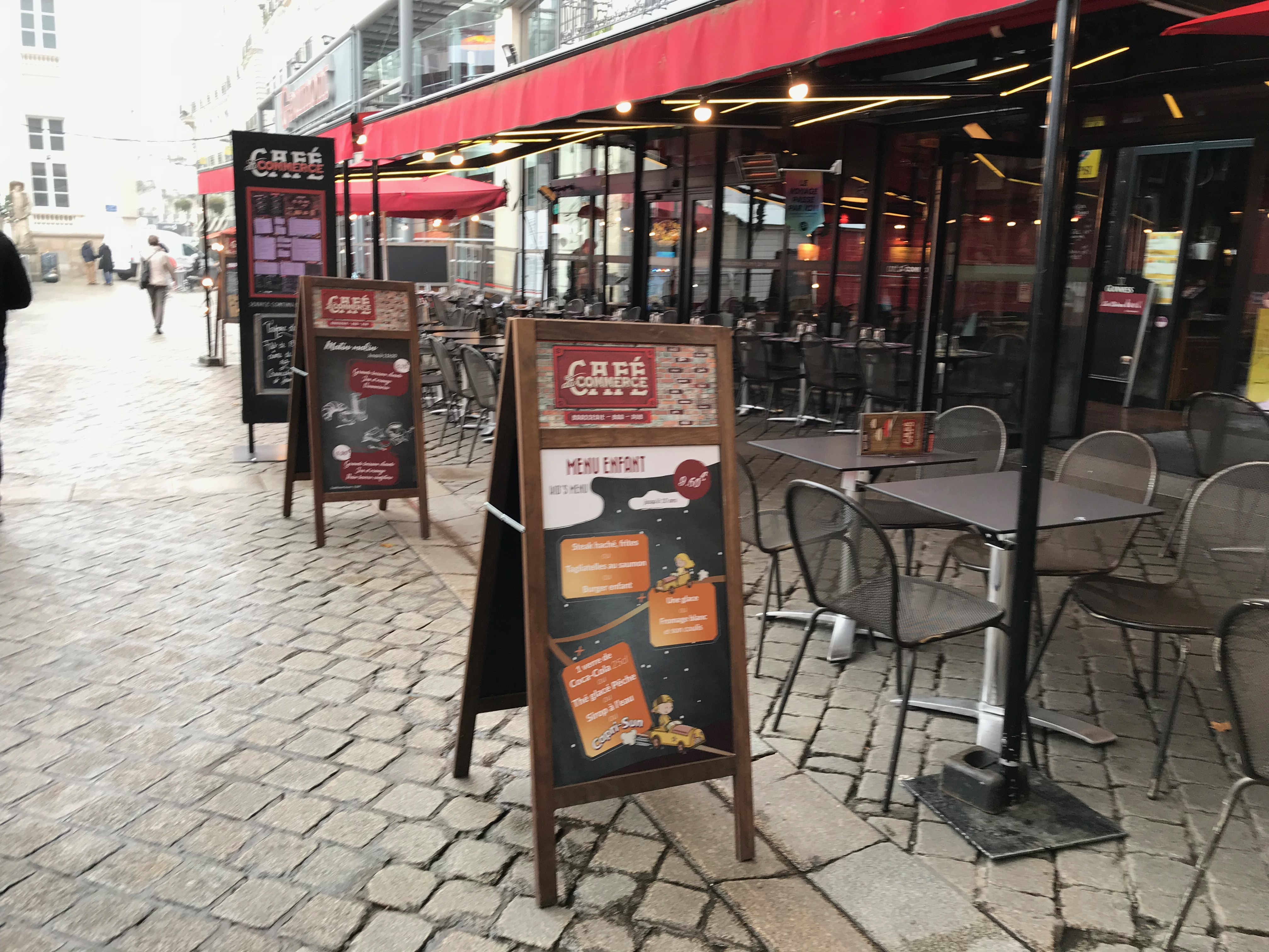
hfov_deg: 63.4
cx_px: 634
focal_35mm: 28
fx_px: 1026
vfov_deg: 49.7
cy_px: 476
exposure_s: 1/50
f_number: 1.8
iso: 25
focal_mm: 3.99
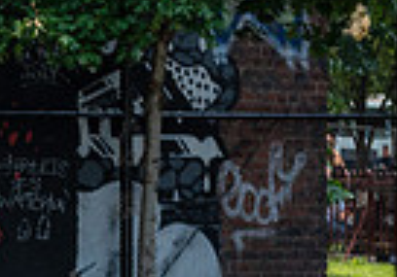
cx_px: -205
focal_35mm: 302
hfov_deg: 6.6
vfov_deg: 4.7
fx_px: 3380
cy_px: 328
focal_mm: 66
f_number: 4.5
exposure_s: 1/1250
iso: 200
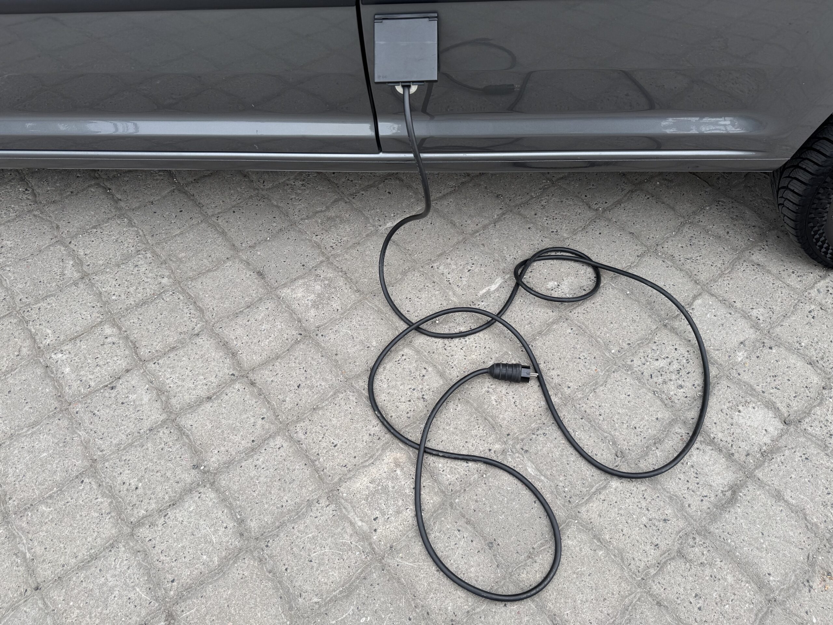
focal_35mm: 24
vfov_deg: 56.8
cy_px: 312
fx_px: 578
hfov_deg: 71.6
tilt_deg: -53.8
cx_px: 416
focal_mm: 6.76
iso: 80
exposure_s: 1/419
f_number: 1.78
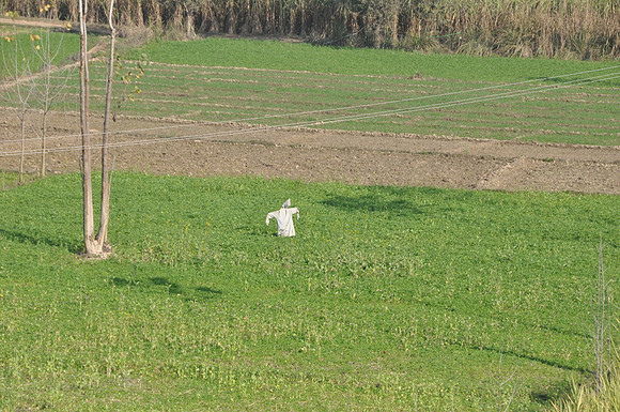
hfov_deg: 10.6
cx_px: 310
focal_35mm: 195
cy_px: 206
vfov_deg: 7.0
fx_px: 3354
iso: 1250
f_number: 10
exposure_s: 1/1600
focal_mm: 130
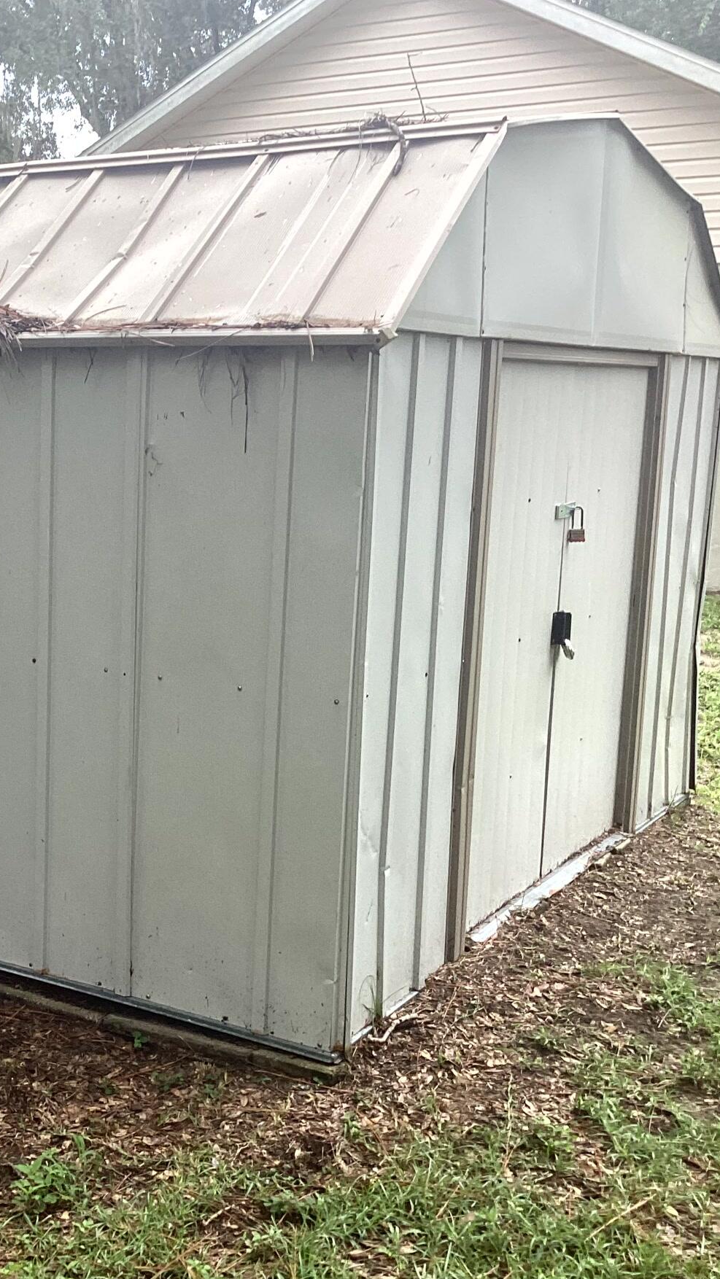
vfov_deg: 44.6
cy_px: 642
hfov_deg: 25.1
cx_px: 49
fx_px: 1561
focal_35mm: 46
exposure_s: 1/156
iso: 25
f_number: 2.4
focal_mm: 3.3
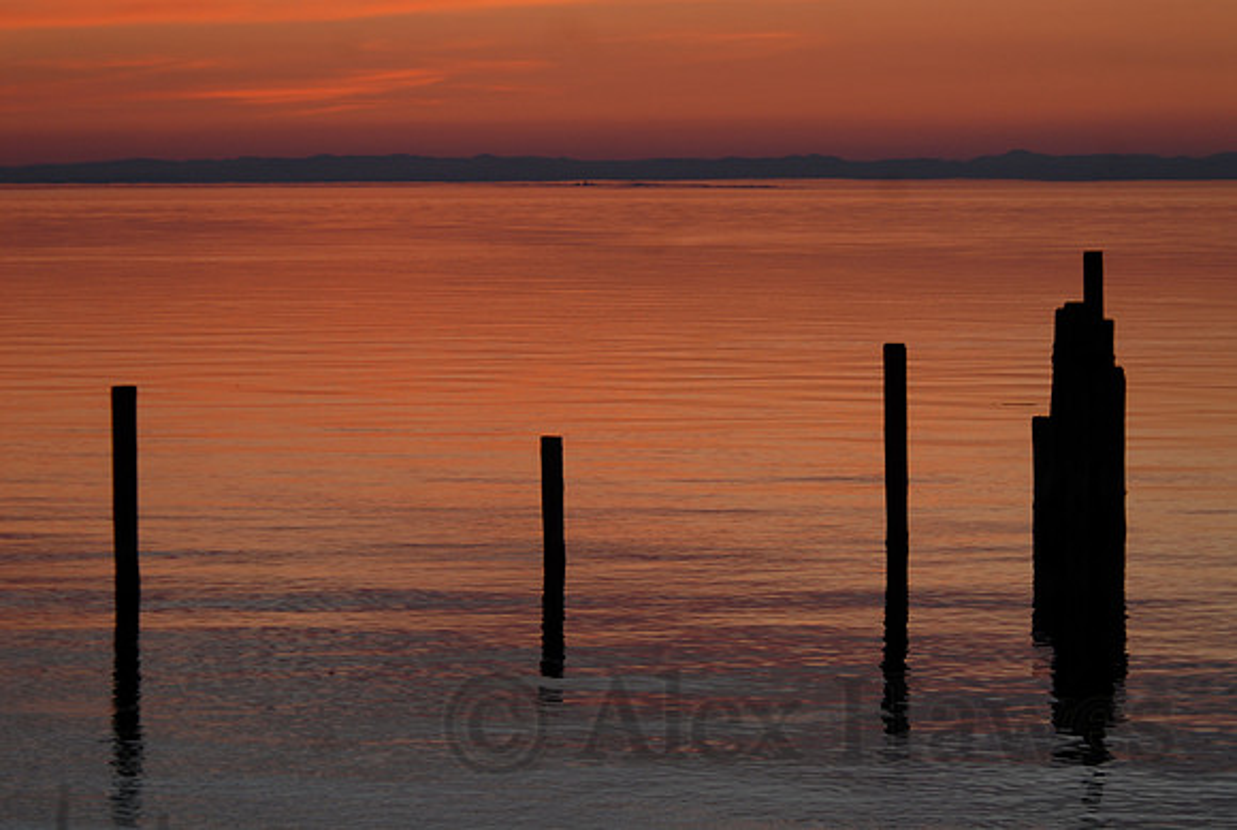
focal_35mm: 158
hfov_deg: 13.0
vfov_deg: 8.8
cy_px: 415
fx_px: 5422
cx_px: 618
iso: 200
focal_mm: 105
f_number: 4.8
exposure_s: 1/30
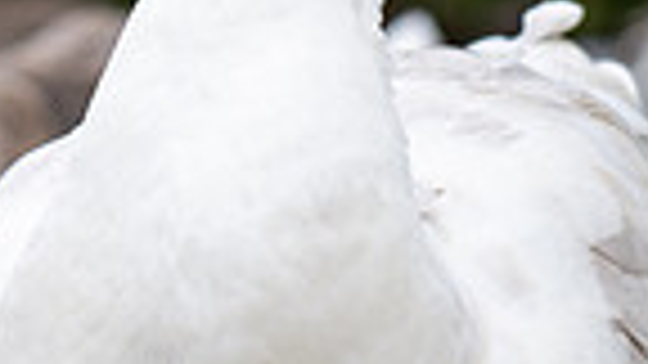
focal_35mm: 982
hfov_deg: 2.2
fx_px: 16873
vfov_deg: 1.2
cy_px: -224
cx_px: -149
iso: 400
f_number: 5.6
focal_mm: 200
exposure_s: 1/500
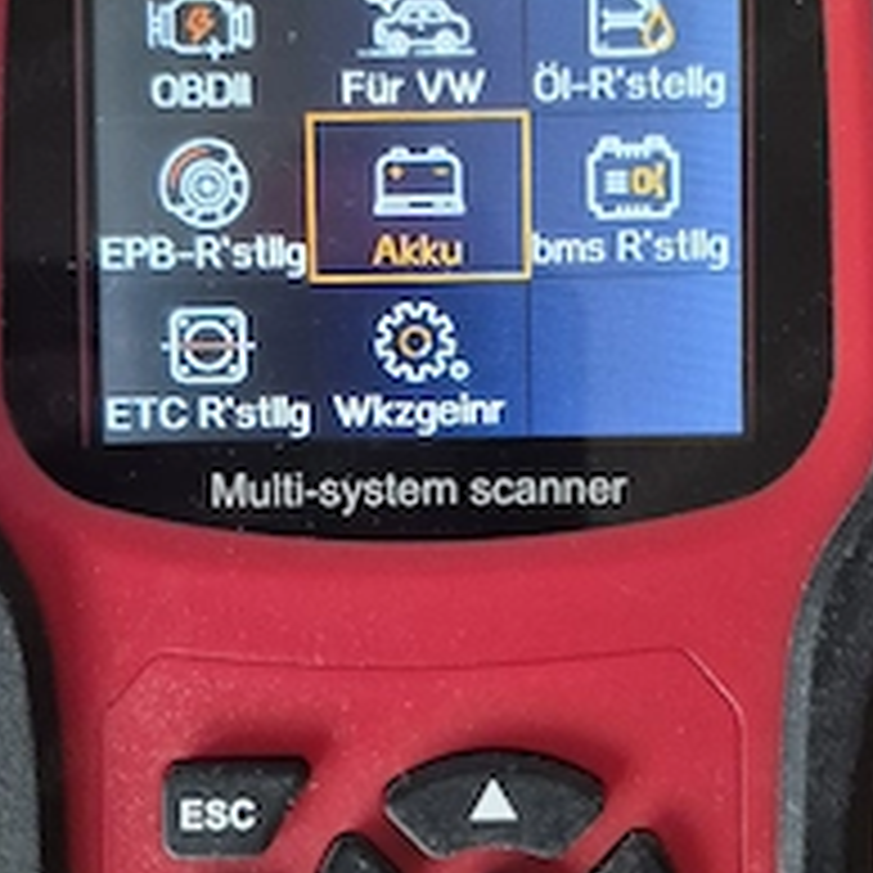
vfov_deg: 40.0
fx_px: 1198
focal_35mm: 42
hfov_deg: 40.0
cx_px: 477
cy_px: 472
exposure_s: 1/100
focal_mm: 5.4
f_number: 1.8
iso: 1000
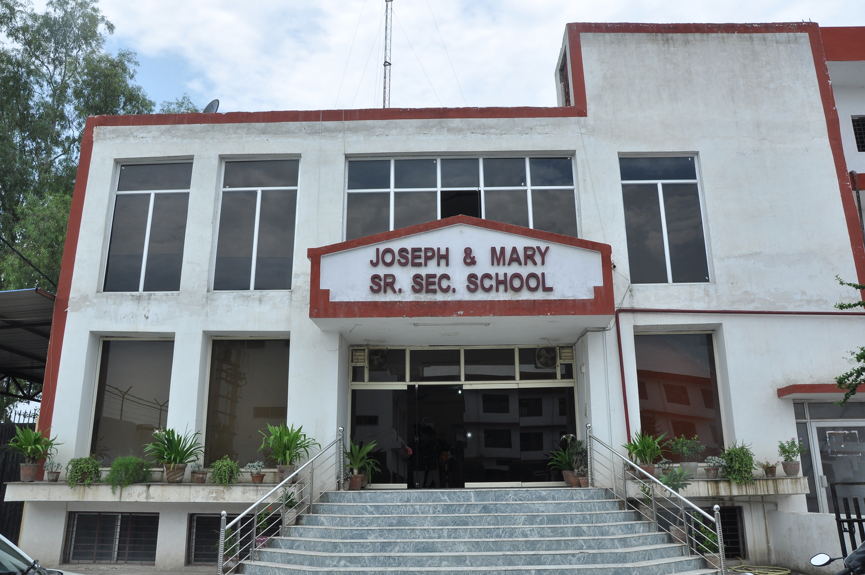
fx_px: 648
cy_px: 288
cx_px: 432
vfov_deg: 47.8
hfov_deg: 67.4
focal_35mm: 27
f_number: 13
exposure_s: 1/160
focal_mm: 18
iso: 250
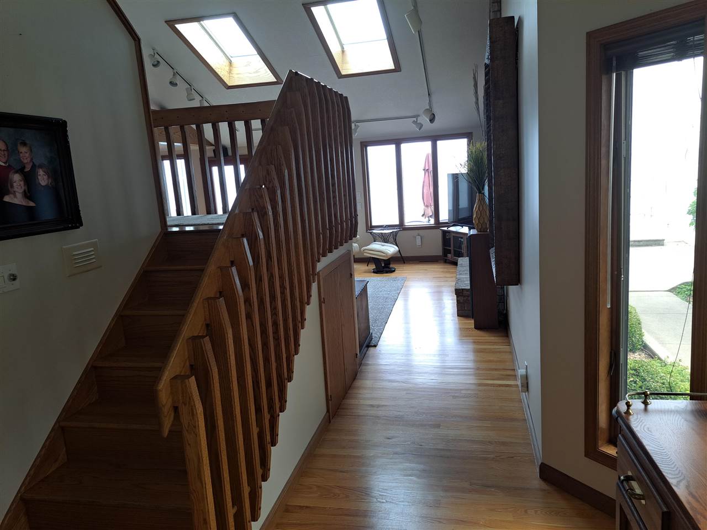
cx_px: 354
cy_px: 265
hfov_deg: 71.6
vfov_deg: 56.8
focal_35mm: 24
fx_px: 490
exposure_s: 1/60
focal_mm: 5.23
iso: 50
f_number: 1.8
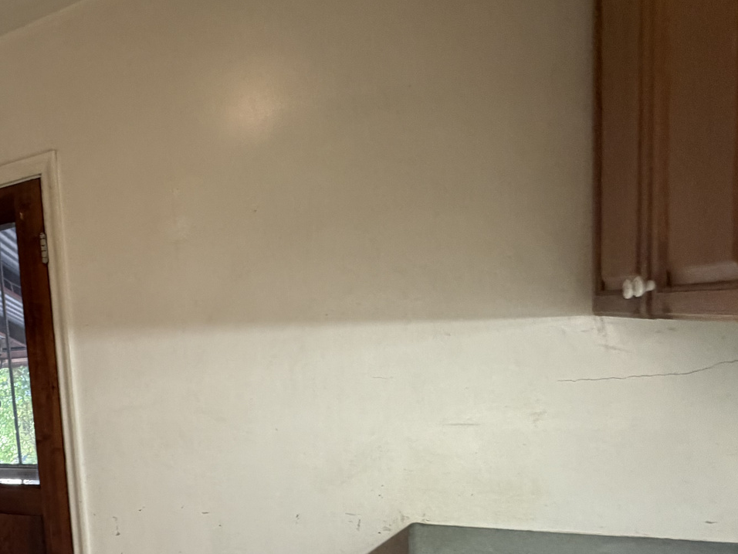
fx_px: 640
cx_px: -7
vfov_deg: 45.0
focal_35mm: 30
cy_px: 423
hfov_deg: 48.7
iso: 250
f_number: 2.2
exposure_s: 1/60
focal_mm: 2.22
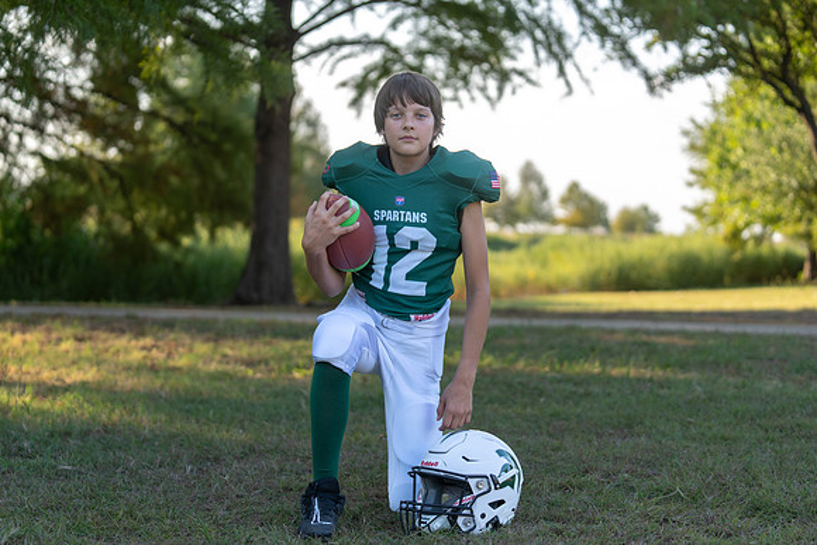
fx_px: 1589
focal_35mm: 70
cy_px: 272
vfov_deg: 19.5
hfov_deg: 28.8
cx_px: 408
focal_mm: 70
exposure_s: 1/320
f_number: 2.8
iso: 100
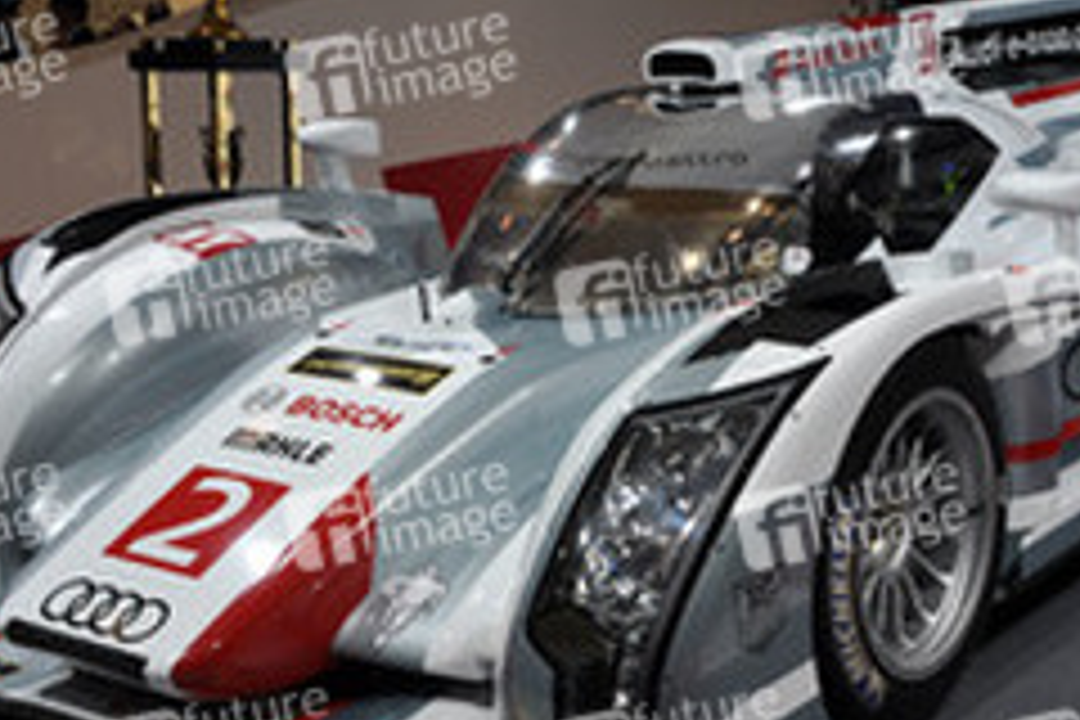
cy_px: 405
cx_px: 731
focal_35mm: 62
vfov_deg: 21.9
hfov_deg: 32.1
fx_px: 1860
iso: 200
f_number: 6.3
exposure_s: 1/160
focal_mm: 22
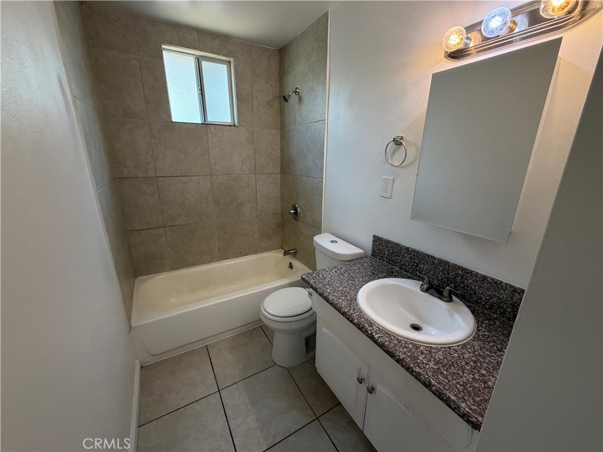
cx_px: 302
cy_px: 226
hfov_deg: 102.1
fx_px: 244
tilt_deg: -17.4
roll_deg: -0.2
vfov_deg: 85.7
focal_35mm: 14
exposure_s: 1/120
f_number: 2.2
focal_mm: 2.22
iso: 320
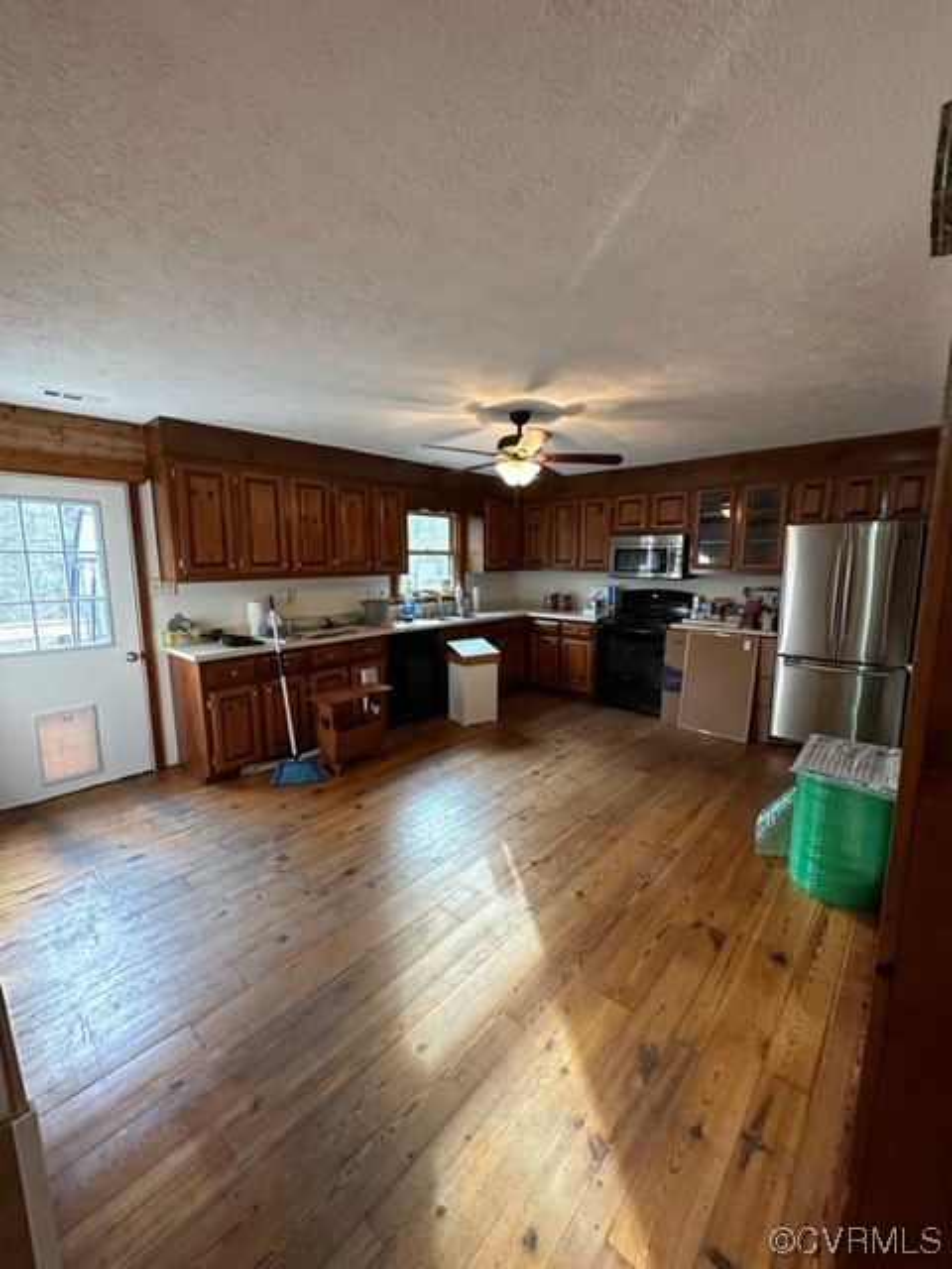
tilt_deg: -9.9
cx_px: 476
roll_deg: -0.2
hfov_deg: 85.7
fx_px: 513
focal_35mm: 14
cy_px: 634
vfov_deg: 102.1
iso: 500
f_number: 2.2
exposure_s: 1/60
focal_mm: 2.22
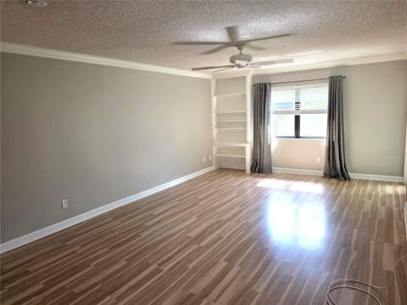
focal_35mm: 23
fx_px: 270
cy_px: 152
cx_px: 204
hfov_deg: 74.0
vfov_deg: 58.8
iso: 64
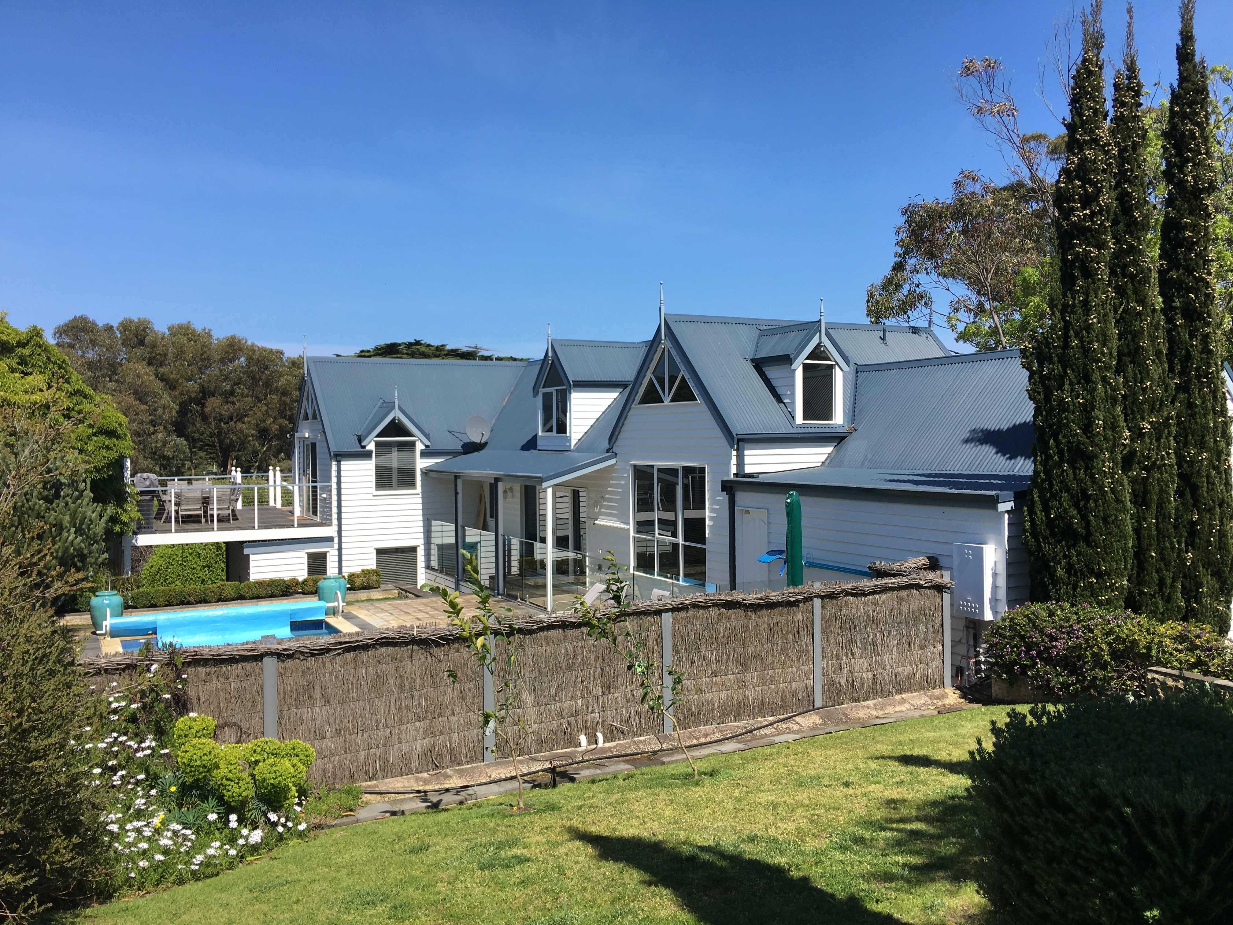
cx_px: 616
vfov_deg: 48.2
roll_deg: -0.3
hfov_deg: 61.7
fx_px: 1033
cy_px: 462
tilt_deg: -3.7
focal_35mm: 29
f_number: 2.2
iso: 25
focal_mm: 4.15
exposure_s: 1/1538
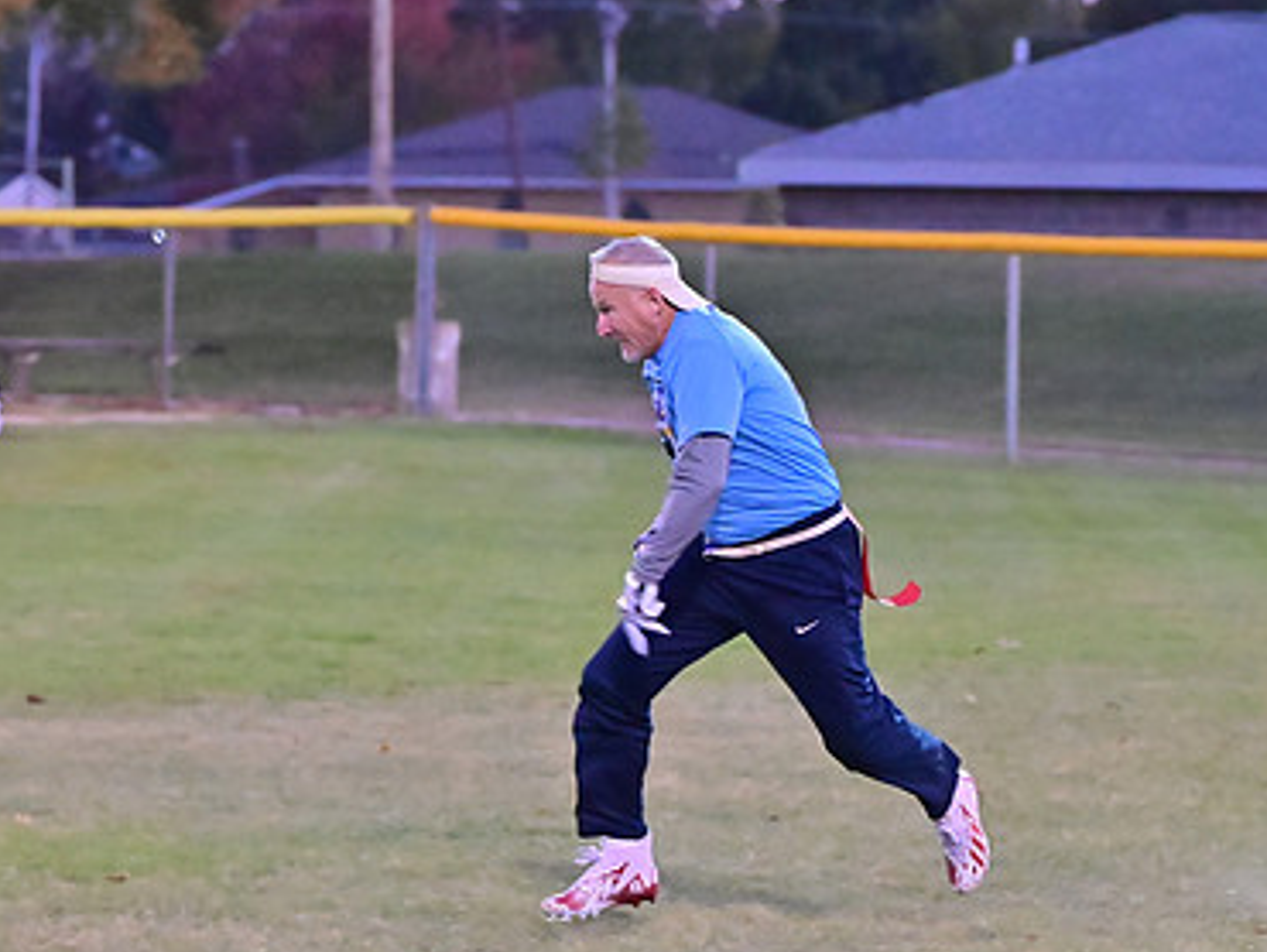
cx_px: 630
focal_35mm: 259
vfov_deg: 5.7
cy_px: 646
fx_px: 9486
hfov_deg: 7.6
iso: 6400
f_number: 4
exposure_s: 1/400
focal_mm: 115
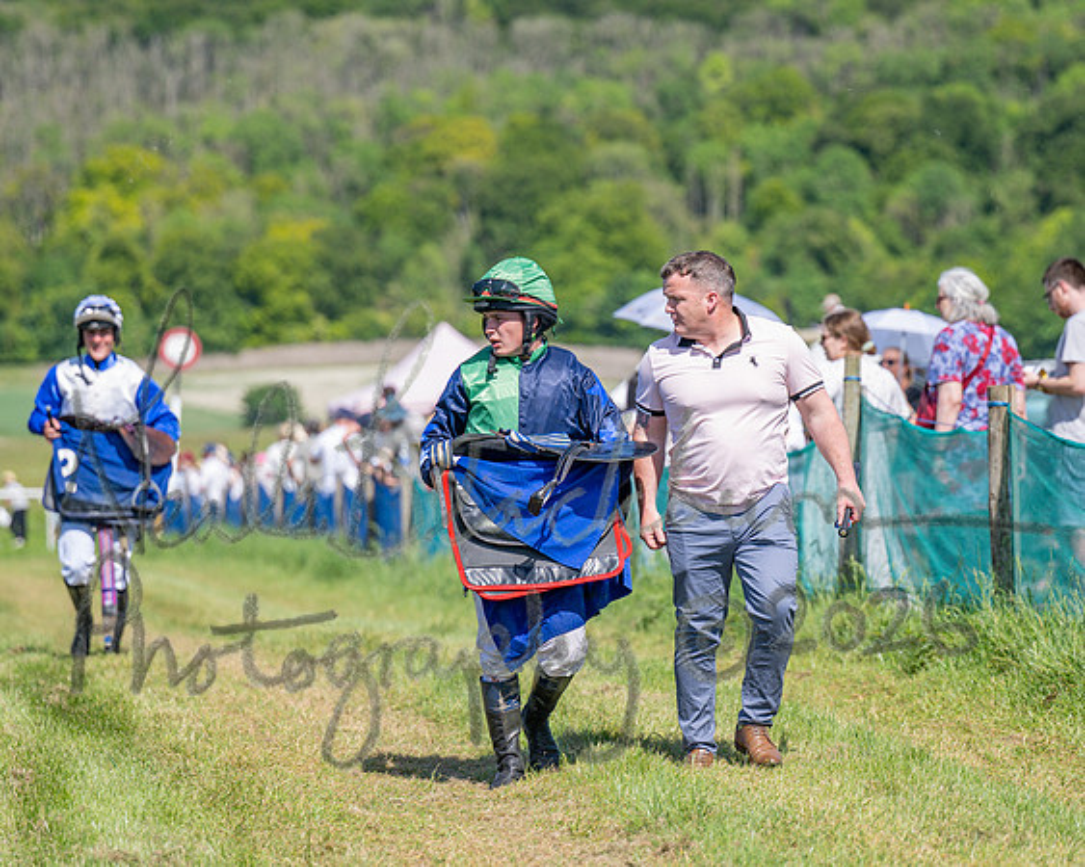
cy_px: 434
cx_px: 542
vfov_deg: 8.0
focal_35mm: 194
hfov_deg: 10.0
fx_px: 6221
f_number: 2.8
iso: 200
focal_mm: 115
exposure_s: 1/3200
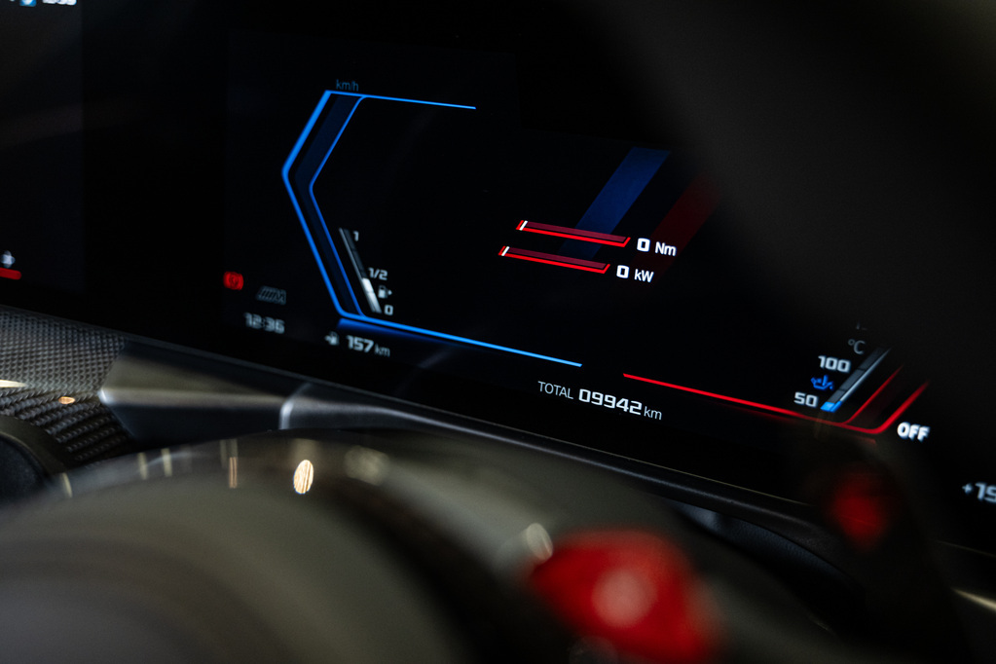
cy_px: 332
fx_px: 968
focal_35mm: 35
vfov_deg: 37.9
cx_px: 498
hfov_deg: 54.4
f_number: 2.8
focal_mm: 35
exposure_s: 1/160
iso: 1600
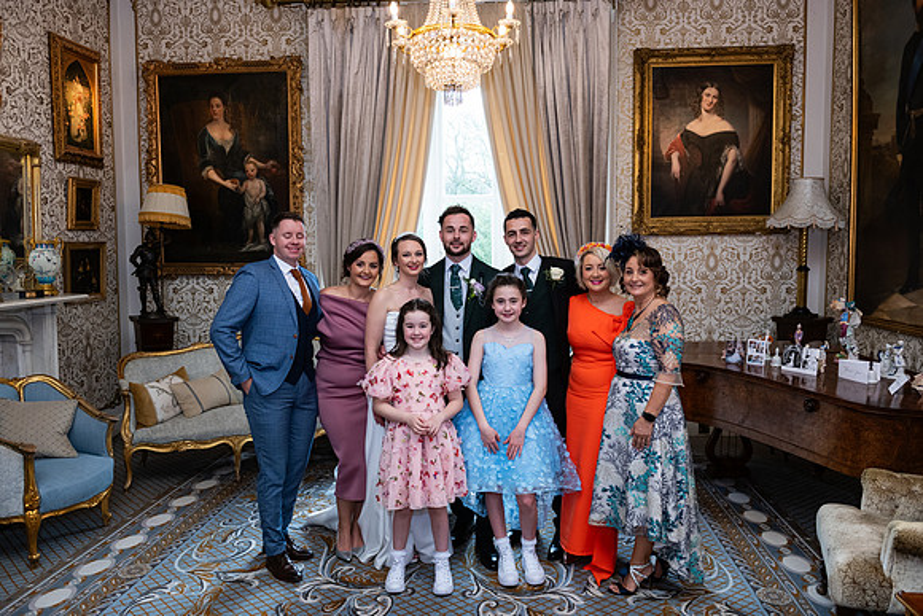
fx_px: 718
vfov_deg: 46.4
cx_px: 462
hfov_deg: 65.5
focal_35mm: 28
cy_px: 308
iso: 800
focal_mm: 28
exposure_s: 1/160
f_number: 5
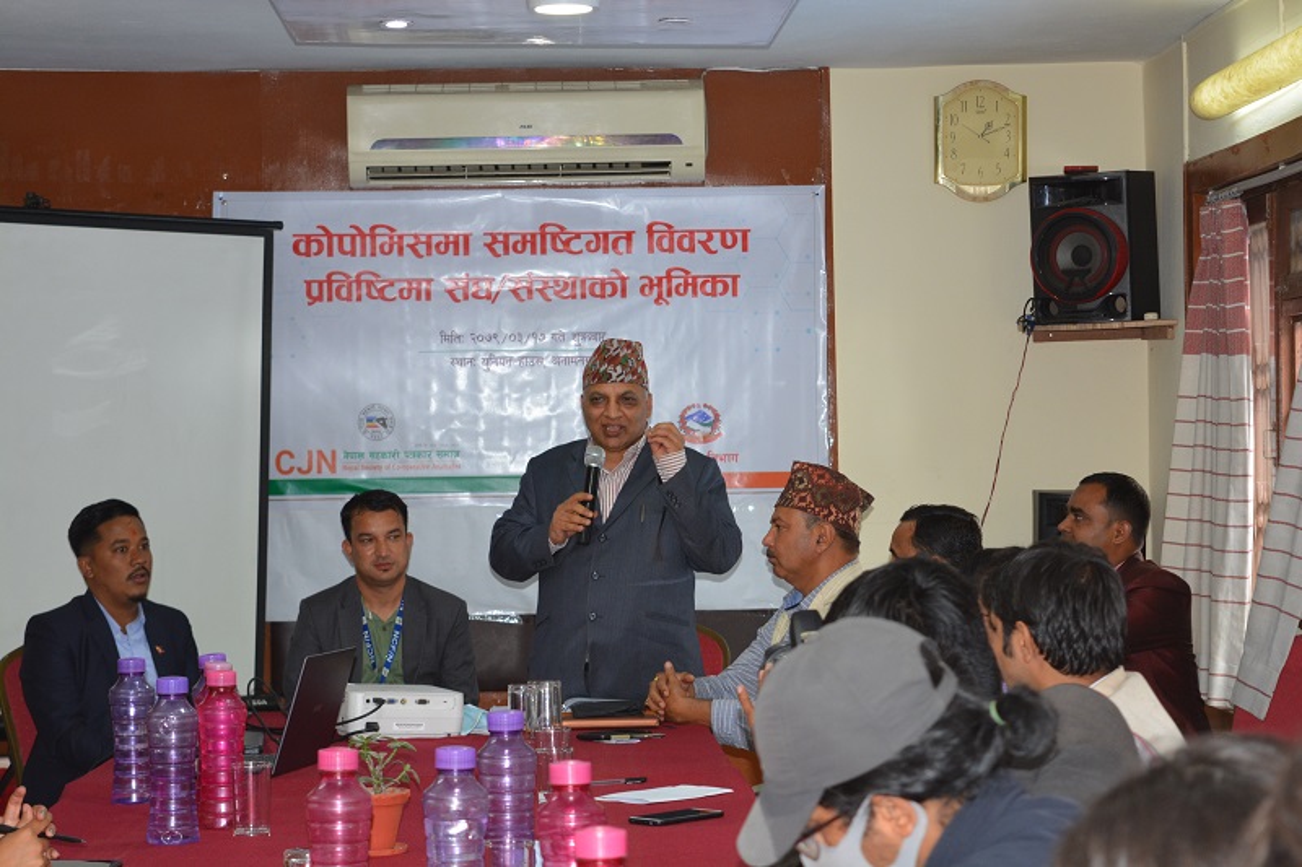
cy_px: 434
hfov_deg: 24.6
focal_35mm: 82
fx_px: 2983
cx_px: 651
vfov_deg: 16.5
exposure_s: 1/60
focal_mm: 55
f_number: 5.6
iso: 800
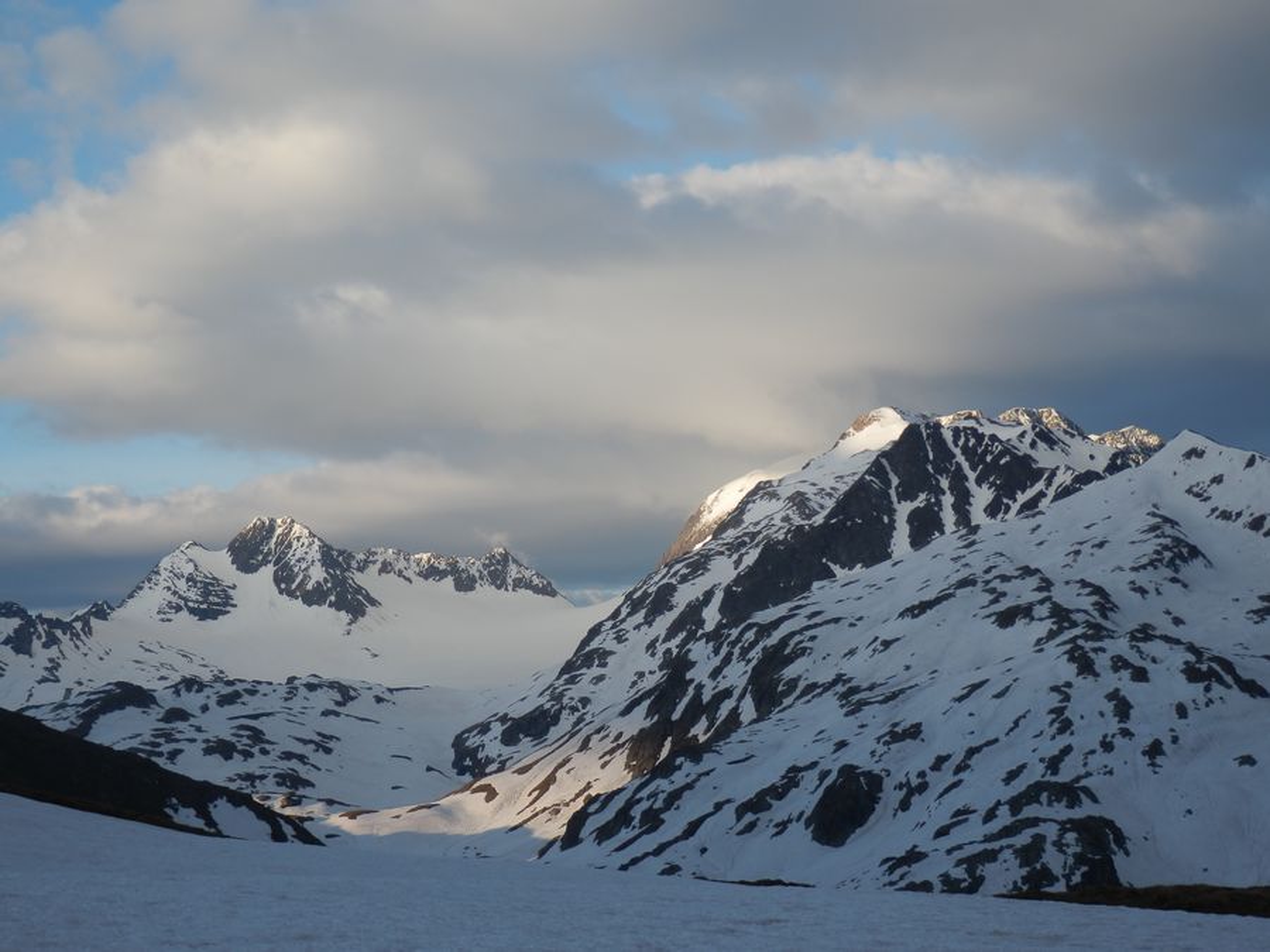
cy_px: 476
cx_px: 635
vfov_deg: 22.3
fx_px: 2421
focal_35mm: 66
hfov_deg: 29.4
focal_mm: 11.9
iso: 80
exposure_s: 1/250
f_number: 4.4
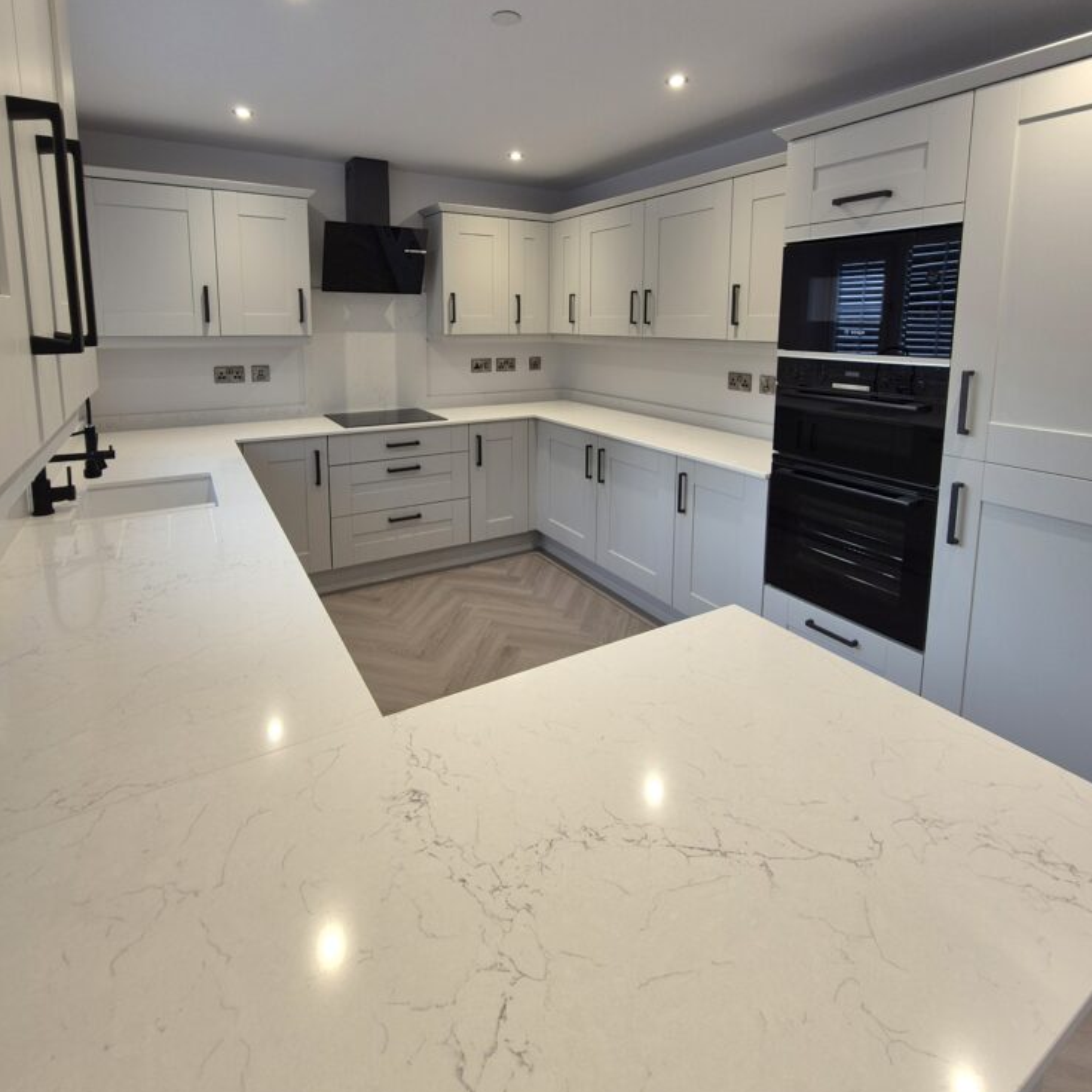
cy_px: 400
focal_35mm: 16
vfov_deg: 85.5
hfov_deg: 87.4
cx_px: 545
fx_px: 571
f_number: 2.2
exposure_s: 1/50
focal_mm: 2.2
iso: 64
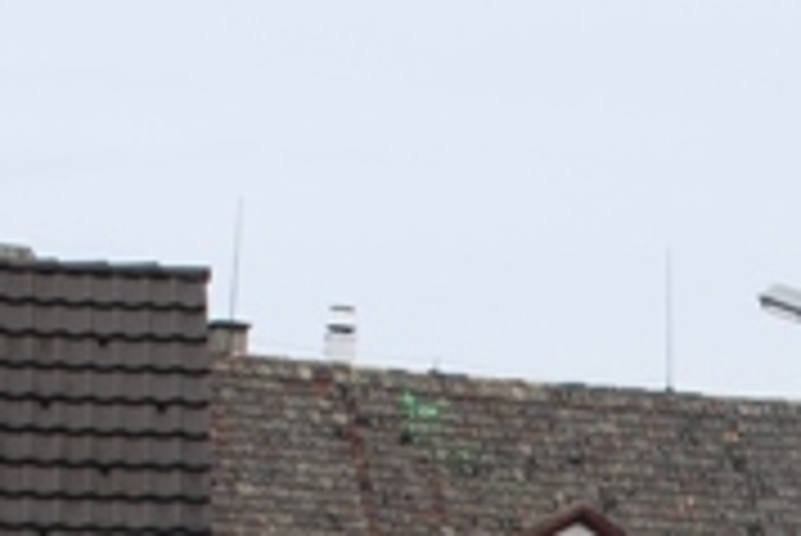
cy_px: 975
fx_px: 6146
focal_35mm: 276
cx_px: 1066
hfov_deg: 7.4
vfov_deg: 4.9
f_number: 5.6
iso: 100
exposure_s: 1/125
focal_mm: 32
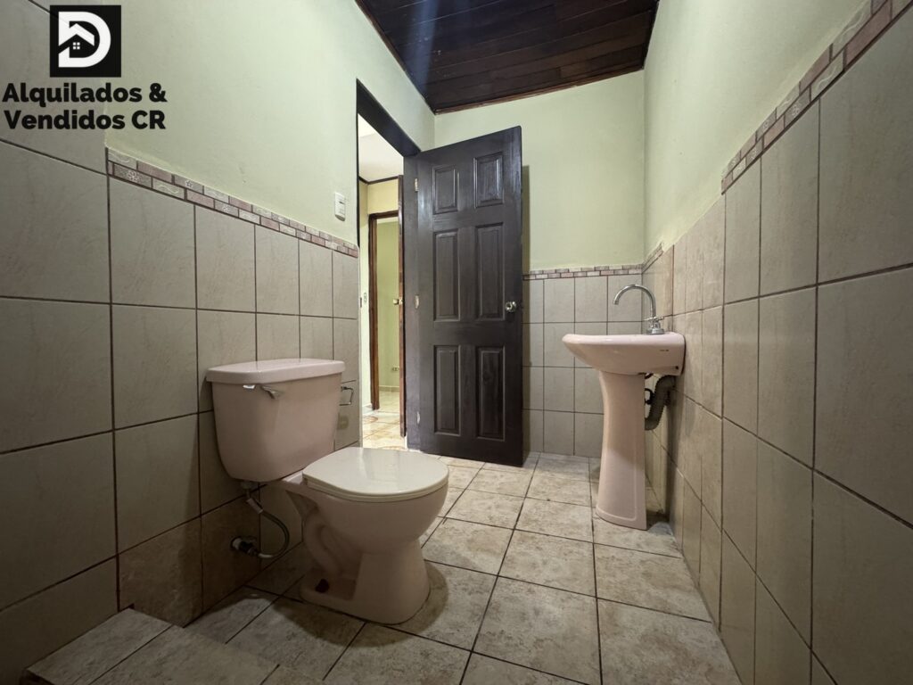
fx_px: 369
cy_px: 342
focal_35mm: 14
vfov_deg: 85.7
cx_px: 456
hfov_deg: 102.1
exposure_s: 1/40
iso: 1000
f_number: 2.2
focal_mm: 2.22
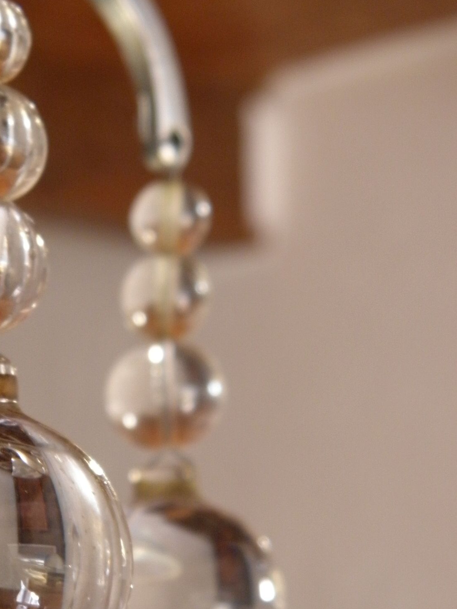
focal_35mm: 140
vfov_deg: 14.1
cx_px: 71
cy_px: 246
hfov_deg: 10.6
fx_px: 2465
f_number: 4.4
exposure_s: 1/15
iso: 200
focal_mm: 14.3
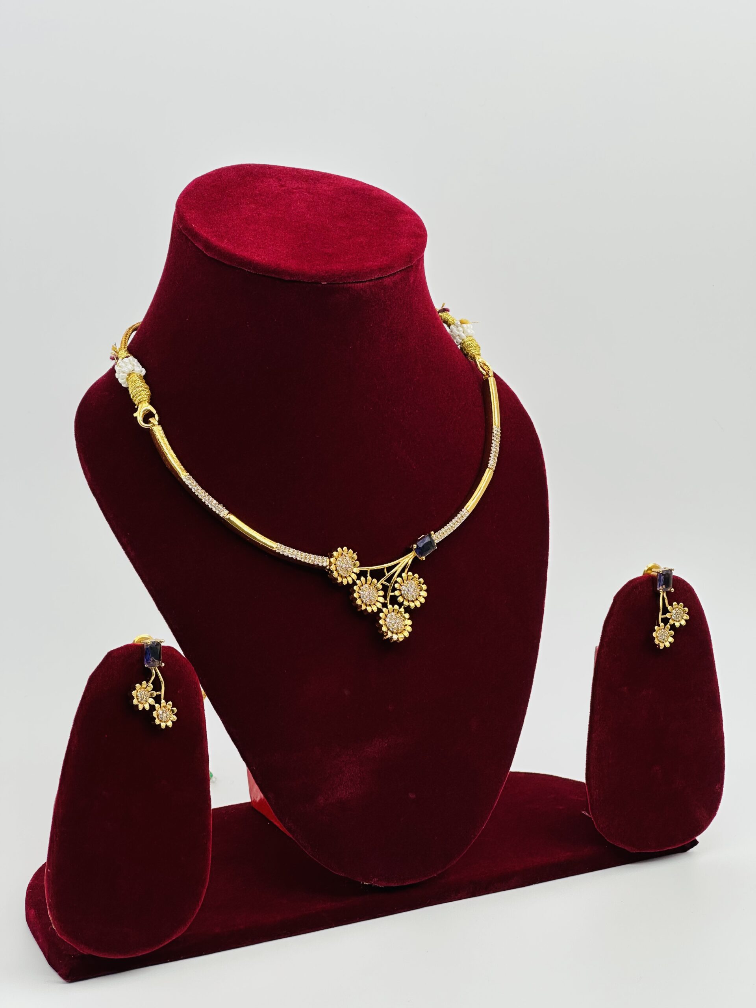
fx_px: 2242
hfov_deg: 19.1
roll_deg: -3.1
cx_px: 378
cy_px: 504
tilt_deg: -13.4
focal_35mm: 77
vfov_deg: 25.3
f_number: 2.8
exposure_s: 1/143
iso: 32
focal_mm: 9
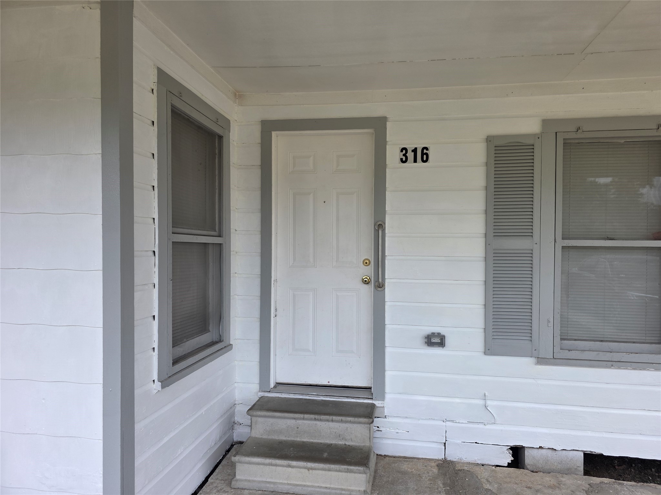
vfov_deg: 58.9
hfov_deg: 73.9
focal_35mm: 23
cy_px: 248
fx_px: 439
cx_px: 330
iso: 80
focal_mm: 6.3
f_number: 1.7
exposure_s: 1/1623
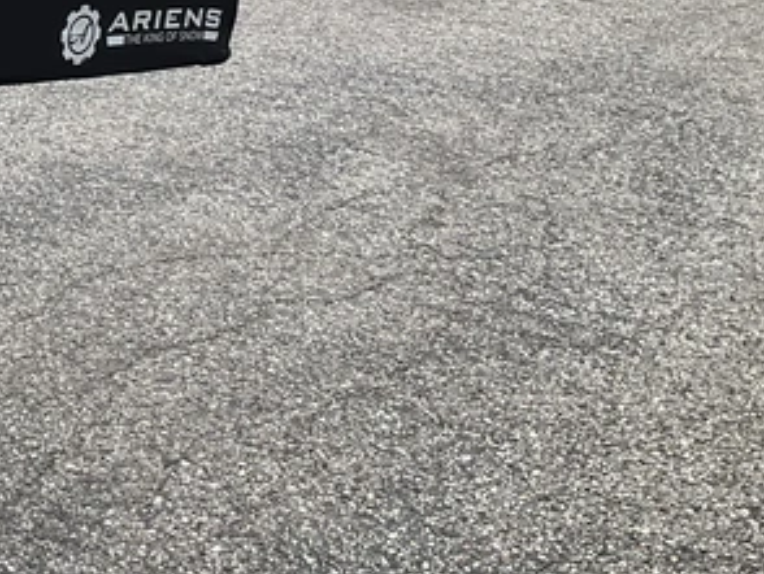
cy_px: 40
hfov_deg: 24.1
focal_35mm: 74
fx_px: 1635
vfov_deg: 19.5
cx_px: -127
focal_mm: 3
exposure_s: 1/944
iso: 25
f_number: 1.8
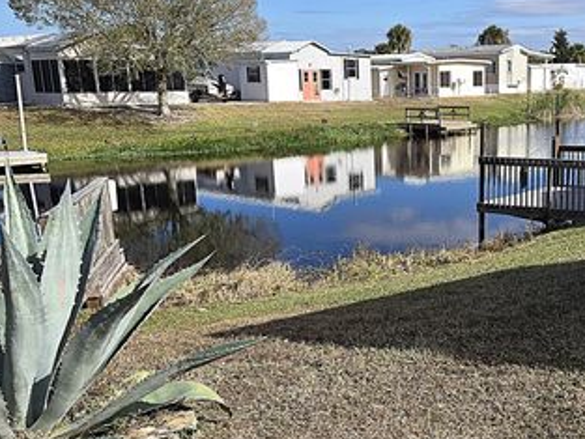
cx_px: 435
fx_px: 795
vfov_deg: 30.7
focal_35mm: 47
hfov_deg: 39.4
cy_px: 280
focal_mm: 5.4
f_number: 1.8
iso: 25
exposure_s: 1/2043
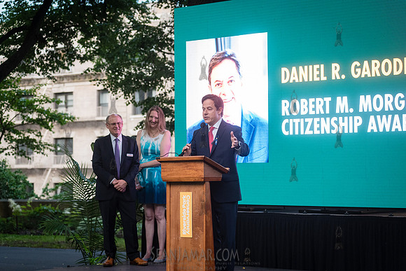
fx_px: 922
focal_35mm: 82
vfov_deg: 16.7
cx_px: 203
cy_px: 136
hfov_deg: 24.8
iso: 2000
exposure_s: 1/320
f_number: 4
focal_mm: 80
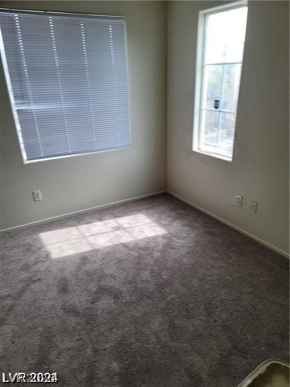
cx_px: 145
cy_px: 194
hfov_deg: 54.9
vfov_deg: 69.4
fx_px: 279
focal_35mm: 25
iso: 25
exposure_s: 1/120
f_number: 1.8
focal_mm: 7
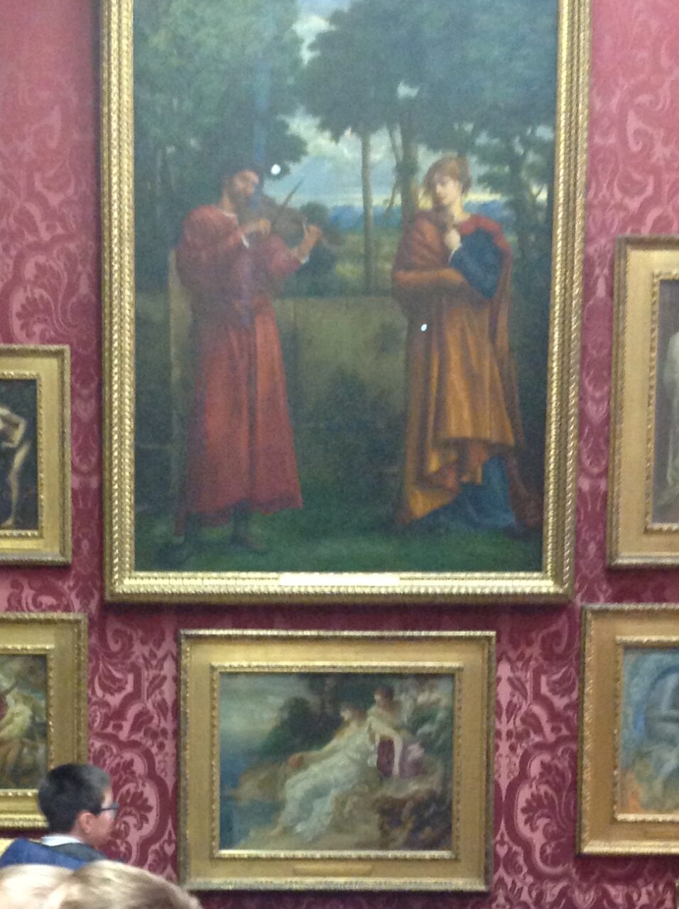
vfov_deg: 27.1
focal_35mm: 70
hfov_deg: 20.9
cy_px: 771
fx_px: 1836
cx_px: 236
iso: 320
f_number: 2.4
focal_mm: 4.28
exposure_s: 1/15
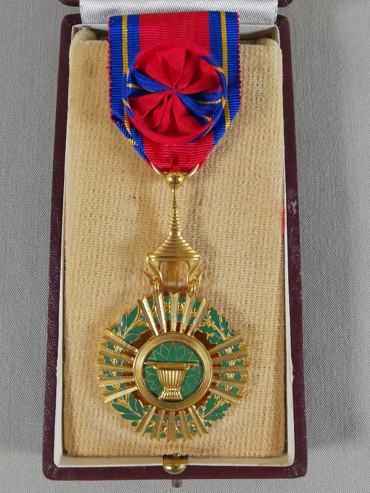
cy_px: 246
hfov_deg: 53.1
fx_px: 371
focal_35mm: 26
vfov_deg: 67.3
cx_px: 185
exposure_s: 1/100
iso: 100
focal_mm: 2.26
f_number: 2.2
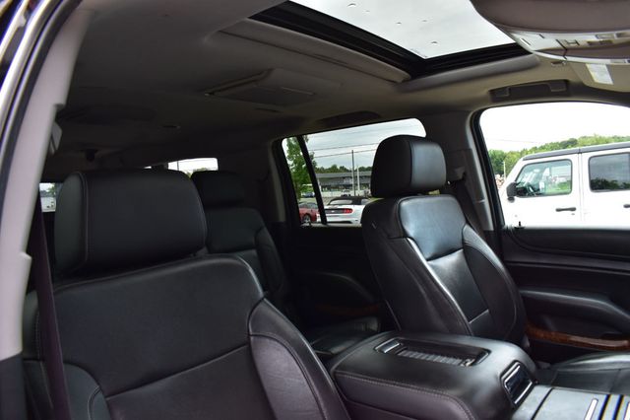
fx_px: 472
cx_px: 315
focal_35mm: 27
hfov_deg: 67.4
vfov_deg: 47.9
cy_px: 210
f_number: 8
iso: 400
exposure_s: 1/80
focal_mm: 18
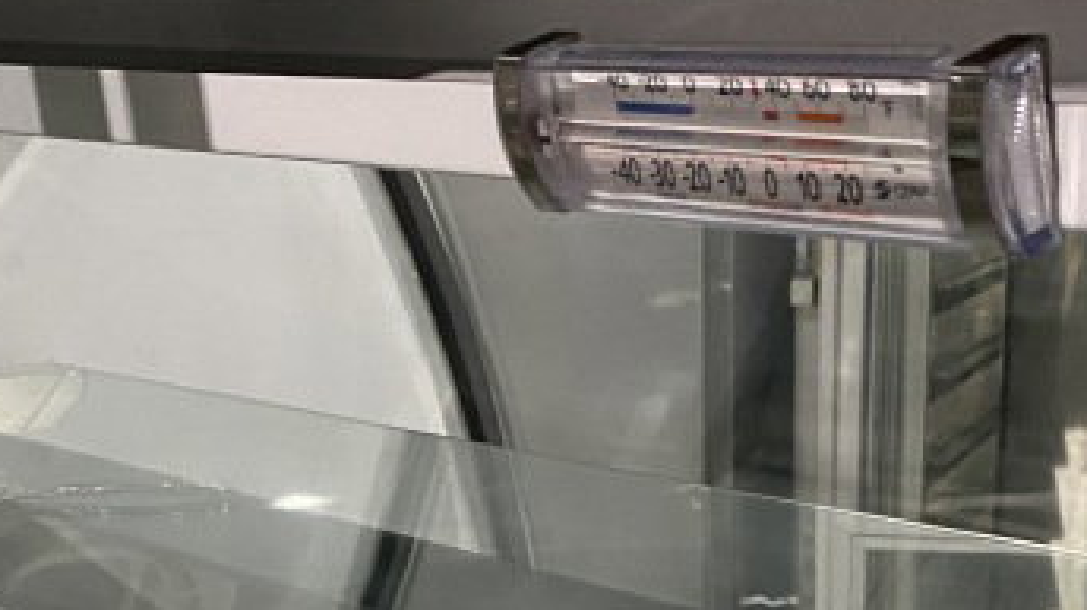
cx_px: 638
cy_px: 912
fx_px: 1930
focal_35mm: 67
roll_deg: -0.4
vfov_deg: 16.4
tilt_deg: -23.1
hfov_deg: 31.4
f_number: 1.8
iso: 250
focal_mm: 4.25
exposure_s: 1/60
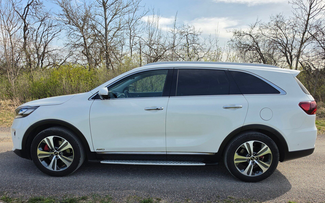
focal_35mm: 25
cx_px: 163
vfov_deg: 48.9
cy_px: 124
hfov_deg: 72.5
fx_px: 221
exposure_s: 1/5605
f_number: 1.4
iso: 64
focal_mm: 6.5
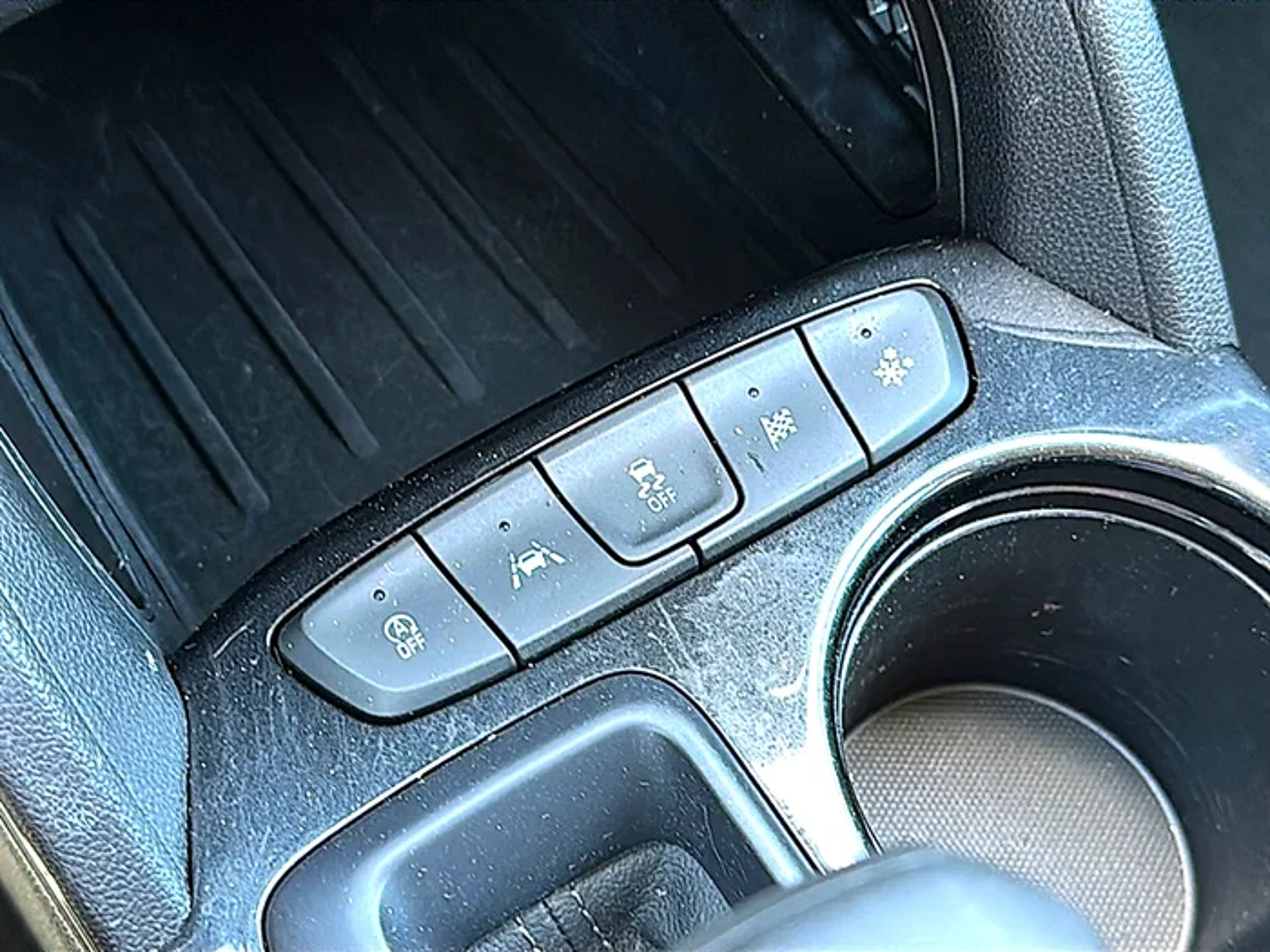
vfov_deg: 32.2
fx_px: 1651
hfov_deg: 42.1
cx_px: 635
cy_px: 476
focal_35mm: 45
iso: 200
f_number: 1.78
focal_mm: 6.86
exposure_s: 1/40
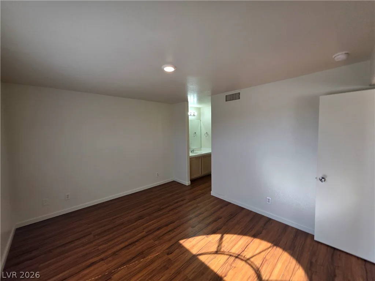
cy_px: 140
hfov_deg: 106.2
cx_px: 188
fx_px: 141
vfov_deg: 89.9
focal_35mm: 13
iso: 64
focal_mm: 2.2
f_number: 1.9
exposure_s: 1/120
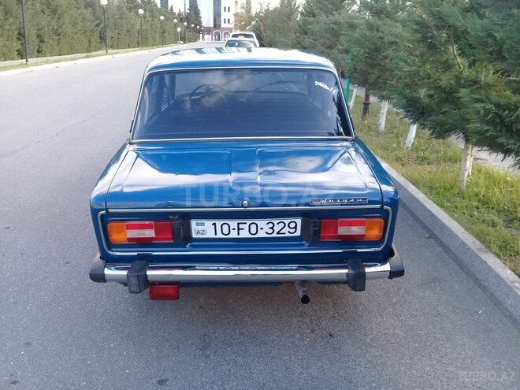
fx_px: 466
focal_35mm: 31
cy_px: 195
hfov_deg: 58.4
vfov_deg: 45.4
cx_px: 260
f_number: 2.2
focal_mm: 3.3
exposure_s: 1/100
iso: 64
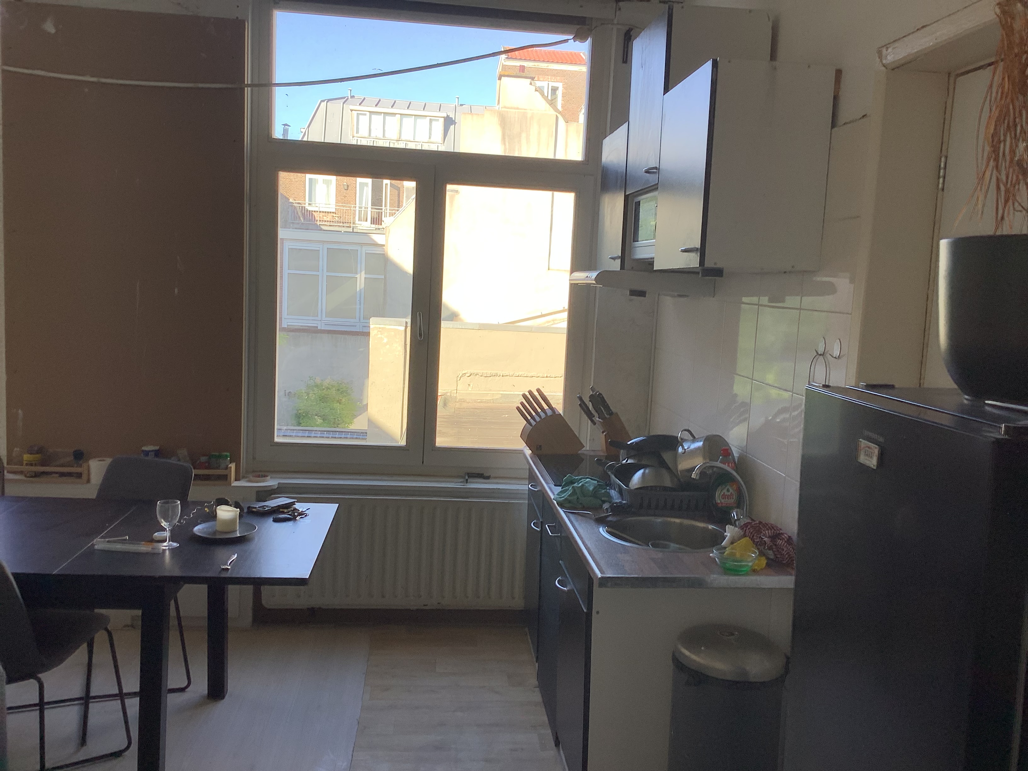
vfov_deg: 45.4
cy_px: 386
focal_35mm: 31
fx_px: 921
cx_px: 514
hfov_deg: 58.4
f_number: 2.4
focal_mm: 3.3
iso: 40
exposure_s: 1/120
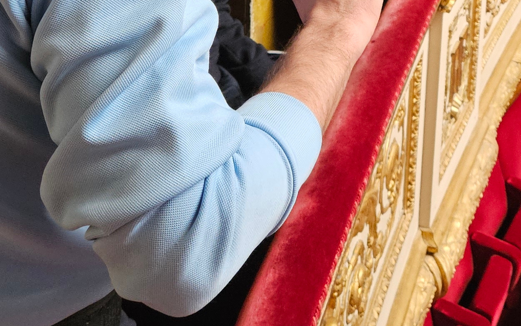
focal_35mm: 78
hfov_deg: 25.7
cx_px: 460
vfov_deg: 15.0
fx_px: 1107
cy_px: -214
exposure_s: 1/142
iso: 500
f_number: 1.8
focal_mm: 5.4
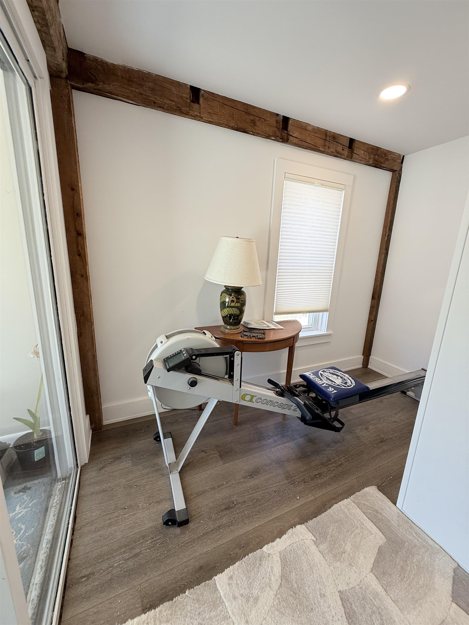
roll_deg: -2.8
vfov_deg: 102.1
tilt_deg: -12.2
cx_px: 234
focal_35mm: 14
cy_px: 312
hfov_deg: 85.7
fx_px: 253
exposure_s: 1/120
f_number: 2.2
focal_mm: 2.22
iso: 80
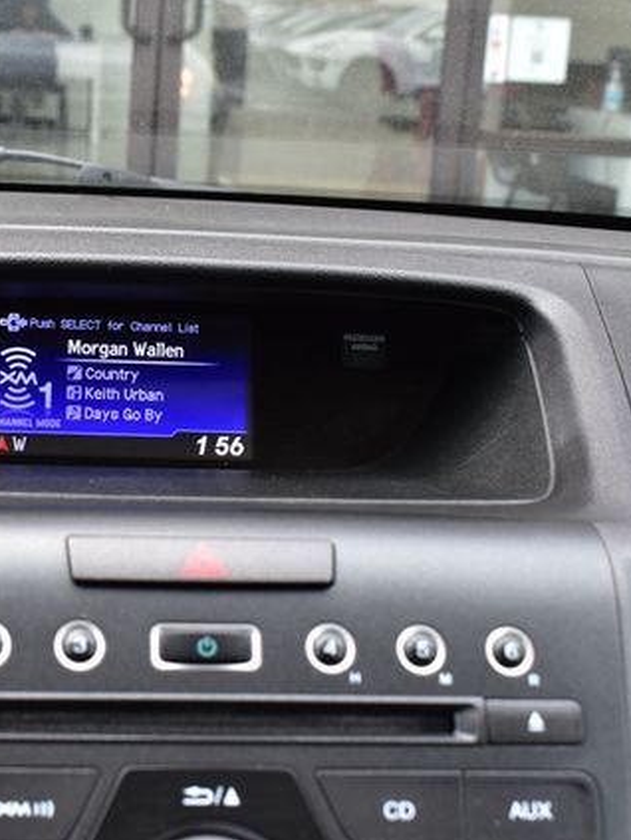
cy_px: 419
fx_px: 1480
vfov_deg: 31.7
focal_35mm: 61
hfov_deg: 23.7
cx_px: 137
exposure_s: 1/60
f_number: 8
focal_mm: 28
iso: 400
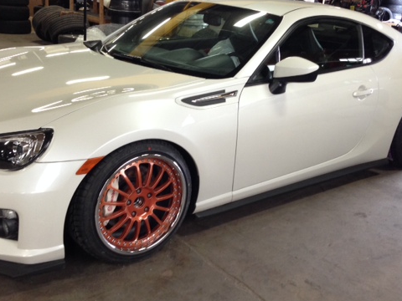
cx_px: 205
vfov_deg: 32.9
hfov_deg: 42.9
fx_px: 511
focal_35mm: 44
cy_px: 140
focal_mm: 4.12
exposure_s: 1/20
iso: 125
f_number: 2.4
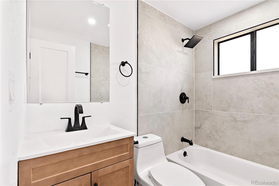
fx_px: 124
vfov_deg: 73.7
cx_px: 140
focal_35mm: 16
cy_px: 93
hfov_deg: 96.7
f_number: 7.1
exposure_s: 1/15
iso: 125
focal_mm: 16
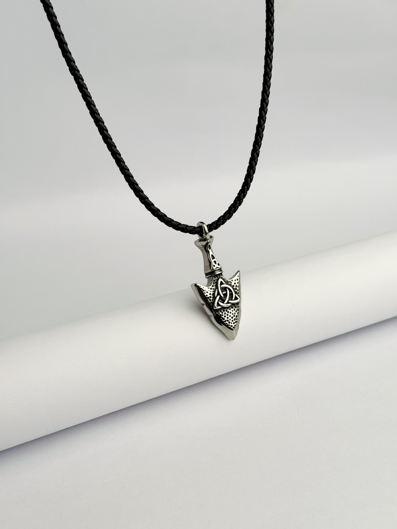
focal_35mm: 48
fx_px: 734
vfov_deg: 39.7
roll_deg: +1.4
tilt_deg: -24.8
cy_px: 264
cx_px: 198
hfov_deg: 30.3
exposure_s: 1/663
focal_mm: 6.76
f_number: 1.78
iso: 64
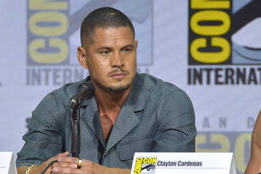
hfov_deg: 3.5
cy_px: 95
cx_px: 109
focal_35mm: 593
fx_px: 4301
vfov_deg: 2.3
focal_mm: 500
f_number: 6.3
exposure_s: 1/250
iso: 1600
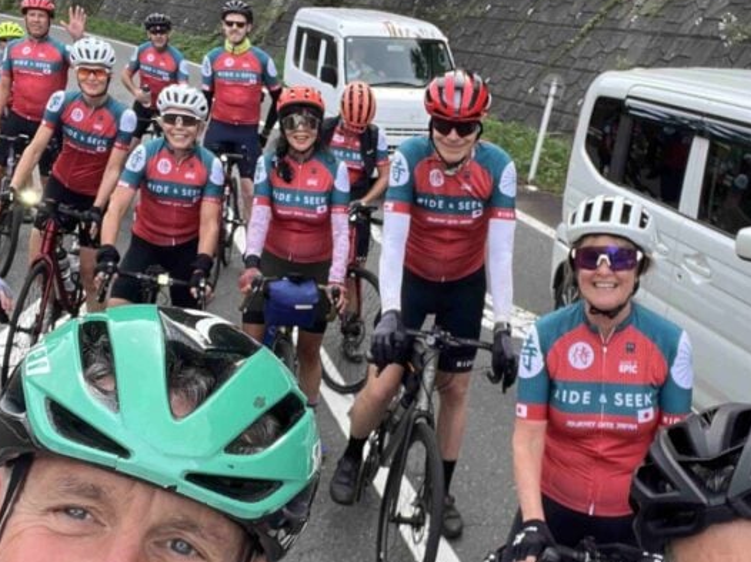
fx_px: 759
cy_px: 407
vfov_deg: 39.8
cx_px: 344
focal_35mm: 35
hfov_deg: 52.6
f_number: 2.2
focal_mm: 2.71
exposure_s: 1/121
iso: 25
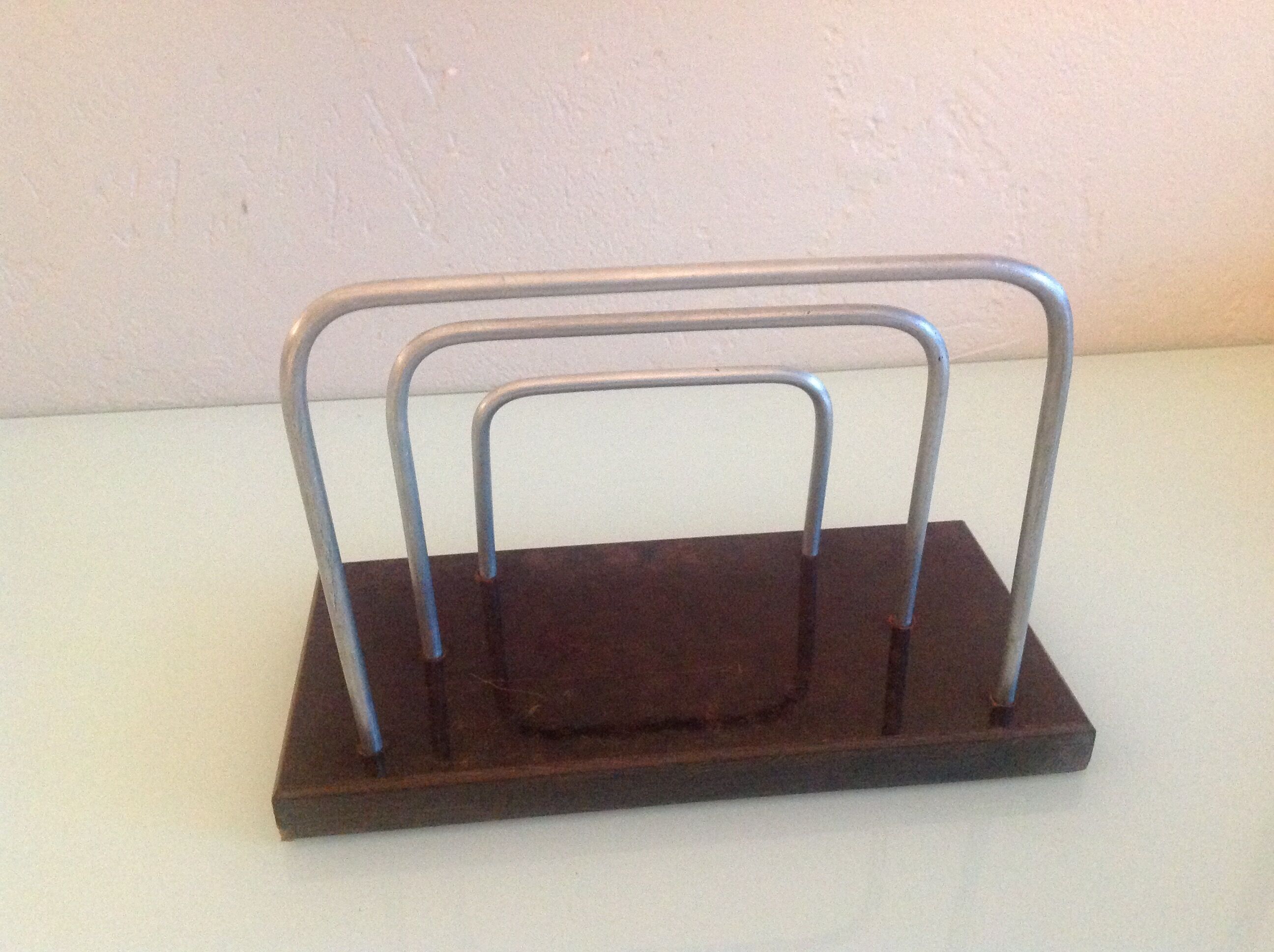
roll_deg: +0.0
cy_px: 476
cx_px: 637
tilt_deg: -31.3
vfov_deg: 40.6
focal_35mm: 35
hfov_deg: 52.7
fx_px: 1286
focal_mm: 4.28
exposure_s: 1/17
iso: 640
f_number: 2.4
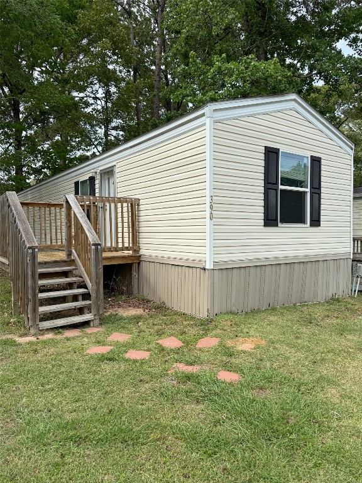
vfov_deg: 71.6
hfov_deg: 56.8
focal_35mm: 24
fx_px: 335
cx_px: 181
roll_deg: +0.2
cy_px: 242
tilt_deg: -0.4
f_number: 1.78
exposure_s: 1/3279
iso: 80
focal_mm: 6.76
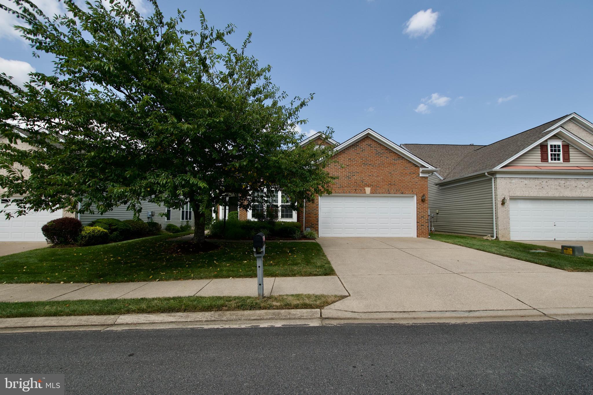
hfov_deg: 100.4
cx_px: 296
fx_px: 247
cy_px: 198
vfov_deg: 77.3
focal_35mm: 15
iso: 320
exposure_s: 1/1250
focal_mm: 10
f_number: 7.1
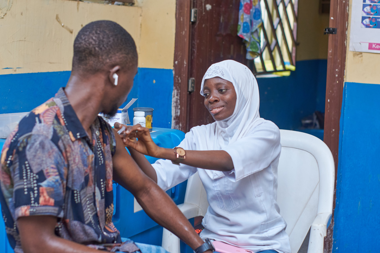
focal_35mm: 75
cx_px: 190
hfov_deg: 27.0
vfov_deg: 18.2
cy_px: 126
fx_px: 792
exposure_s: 1/200
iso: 800
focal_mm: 50
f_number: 3.2
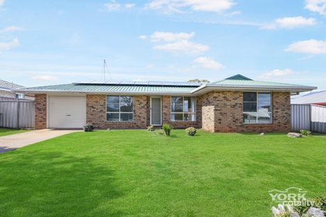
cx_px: 163
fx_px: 140
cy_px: 108
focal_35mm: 16
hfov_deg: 98.6
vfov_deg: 75.5
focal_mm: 15.5
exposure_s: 1/100
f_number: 10
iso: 100
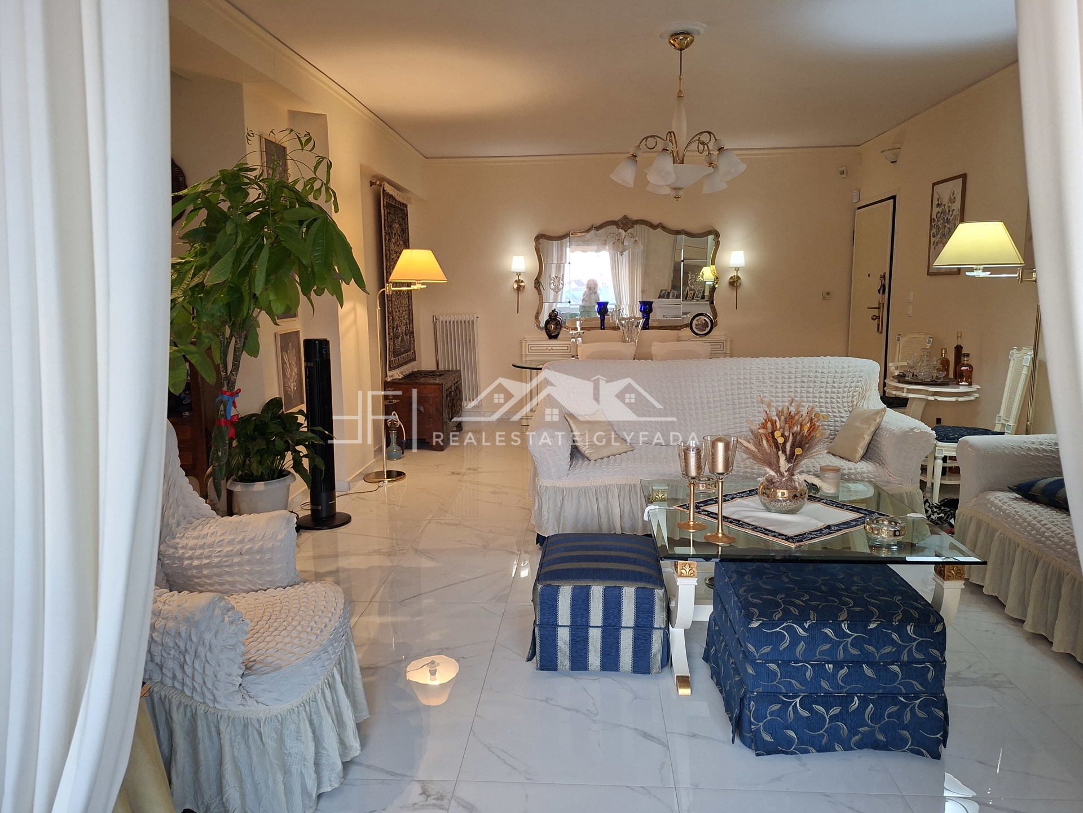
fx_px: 720
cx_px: 542
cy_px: 406
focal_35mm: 23
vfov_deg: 58.9
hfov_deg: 73.9
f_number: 1.8
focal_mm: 5.54
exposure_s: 1/100
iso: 250
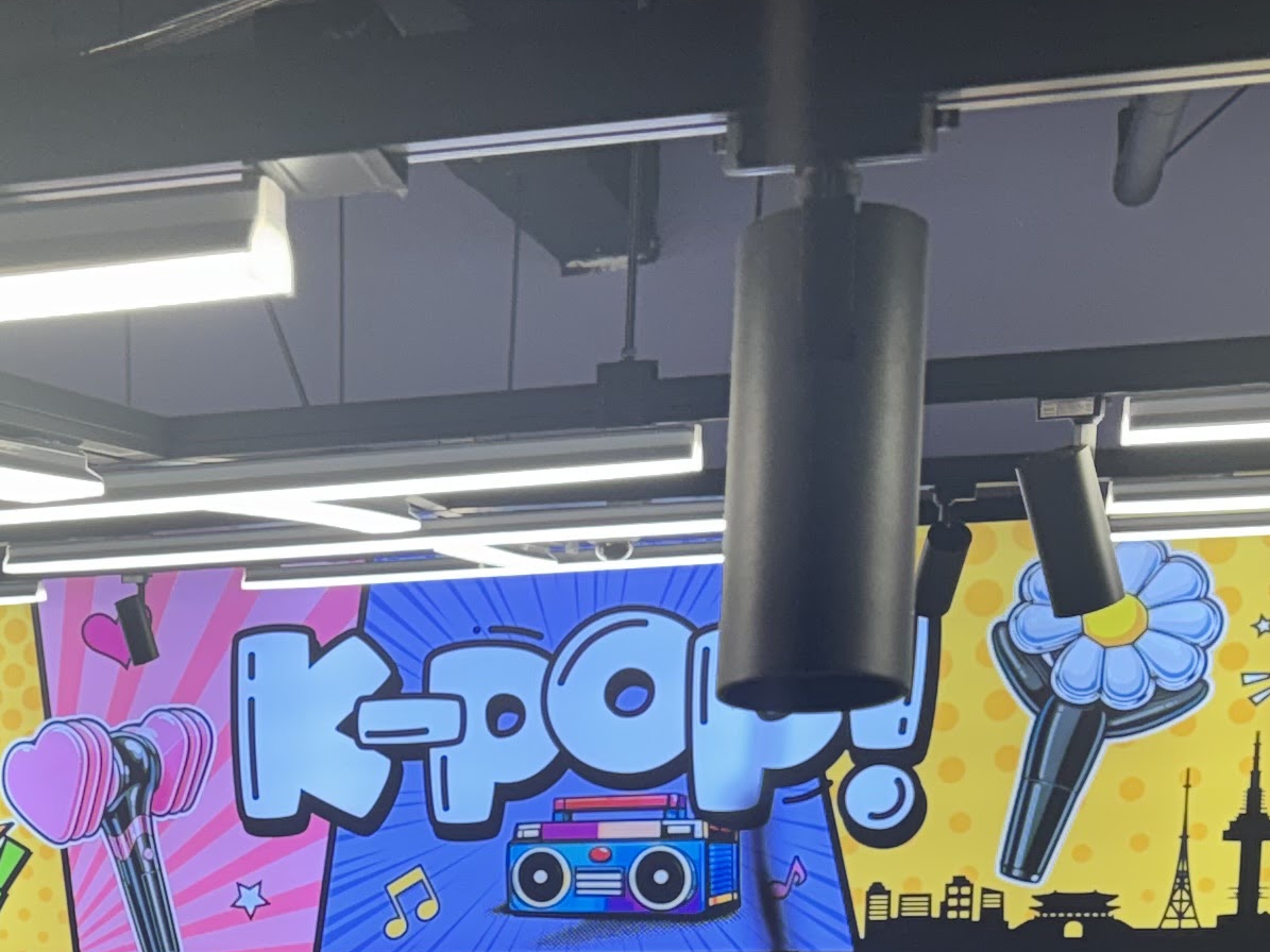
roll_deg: +1.7
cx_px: -221
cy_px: 1306
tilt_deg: -11.4
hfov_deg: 22.4
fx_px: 2971
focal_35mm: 81
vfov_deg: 16.9
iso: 80
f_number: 1.78
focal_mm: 6.76
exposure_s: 1/278
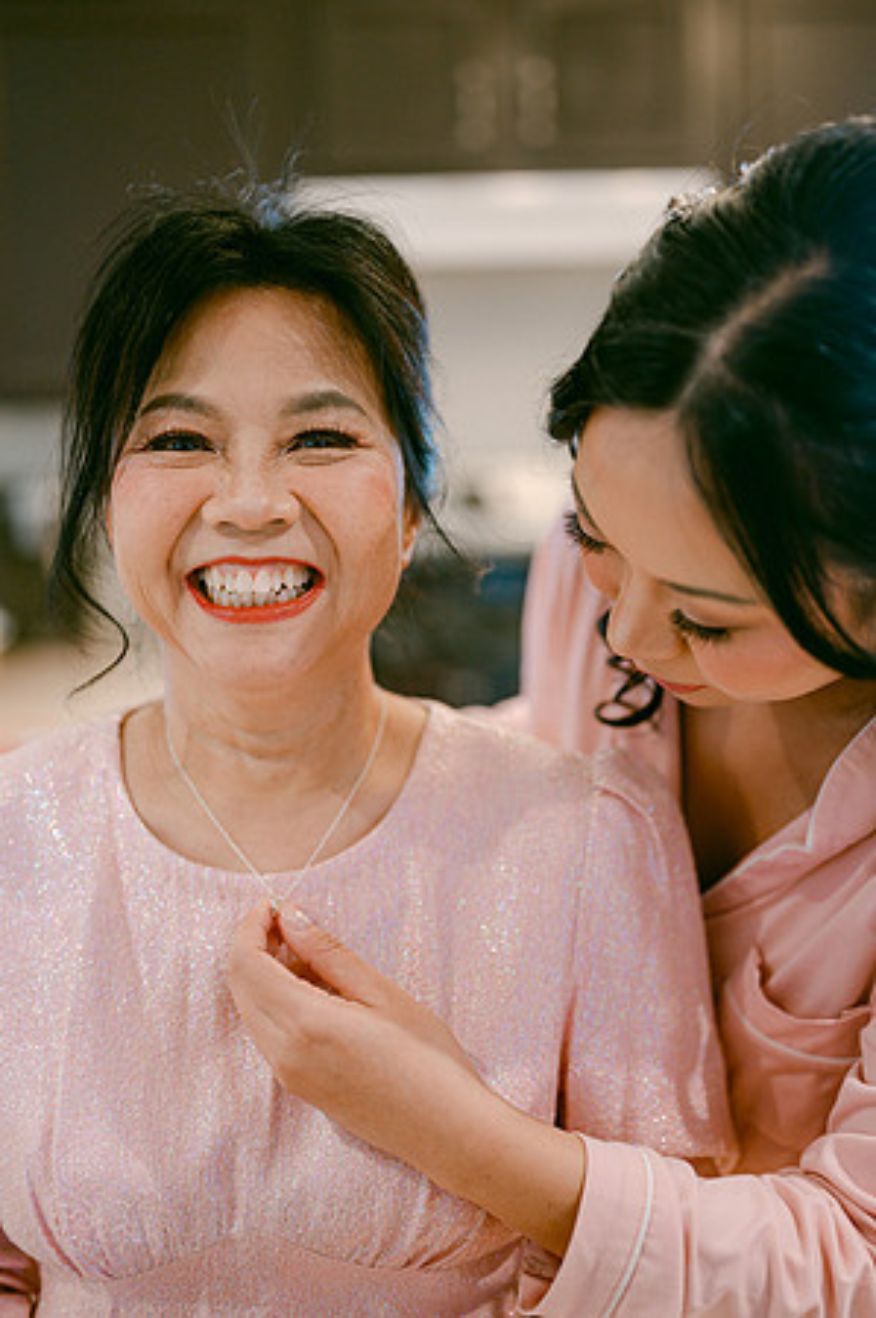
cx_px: 438
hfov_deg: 26.9
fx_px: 1829
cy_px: 659
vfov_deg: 39.6
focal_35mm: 50
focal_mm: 50
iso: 800
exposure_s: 1/125
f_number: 1.8
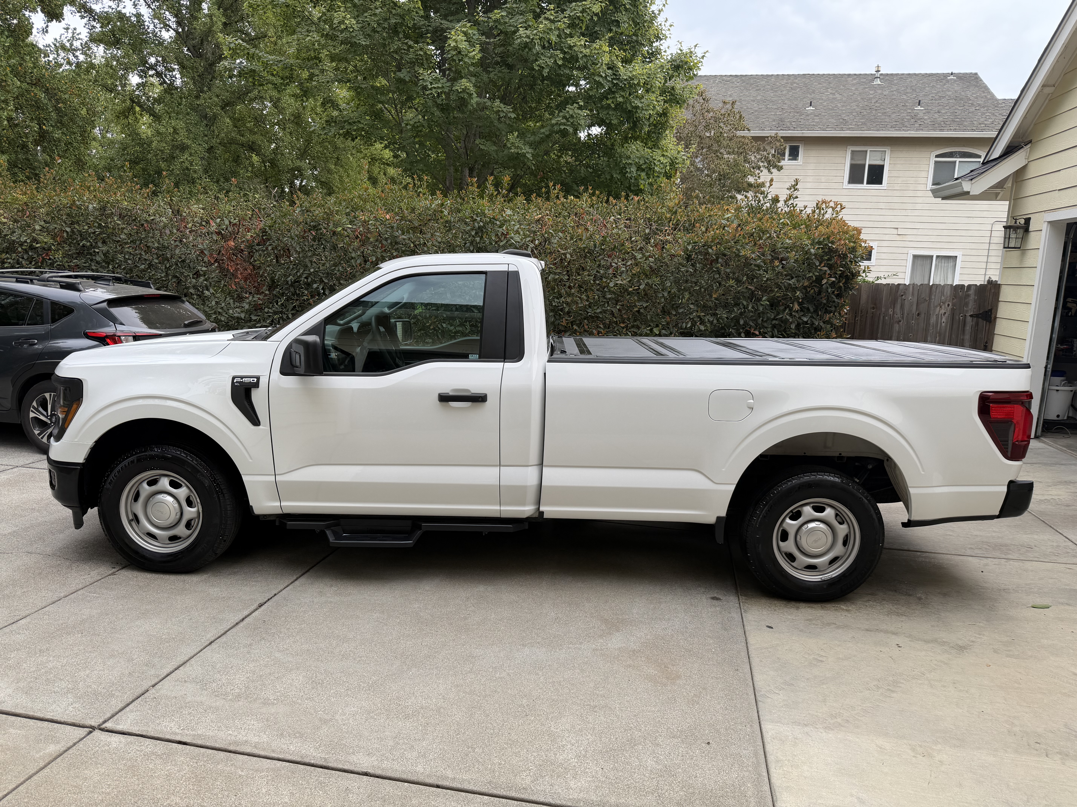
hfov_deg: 71.6
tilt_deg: -10.3
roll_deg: -1.7
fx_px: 747
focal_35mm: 24
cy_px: 404
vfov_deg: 56.8
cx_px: 538
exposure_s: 1/1106
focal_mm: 6.76
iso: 80
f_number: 1.78
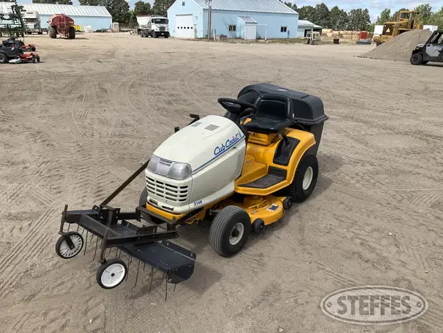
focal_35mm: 29
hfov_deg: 61.7
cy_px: 166
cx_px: 222
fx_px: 371
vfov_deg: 48.2
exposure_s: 1/1577
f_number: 1.8
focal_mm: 3
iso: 25
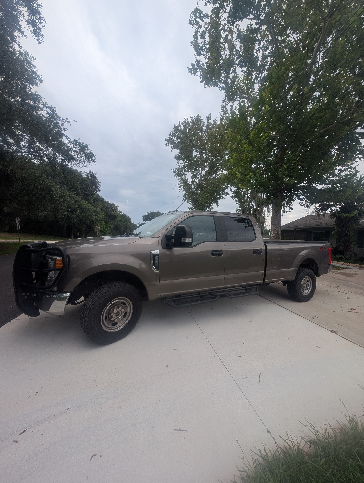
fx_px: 168
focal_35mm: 12
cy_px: 242
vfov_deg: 110.5
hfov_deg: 94.6
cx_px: 182
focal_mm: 2.23
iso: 40
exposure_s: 1/1044
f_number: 1.95
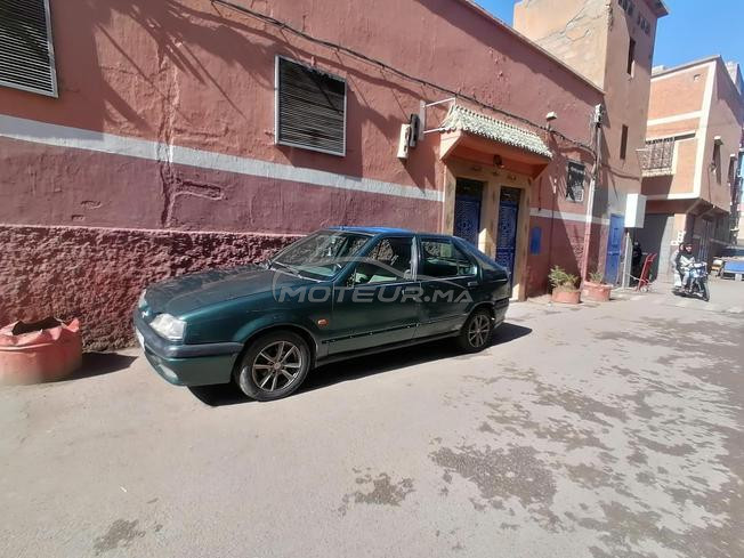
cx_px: 372
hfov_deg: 91.0
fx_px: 365
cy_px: 279
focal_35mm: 17
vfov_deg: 74.7
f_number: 2.4
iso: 50
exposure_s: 1/907
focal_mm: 2.84
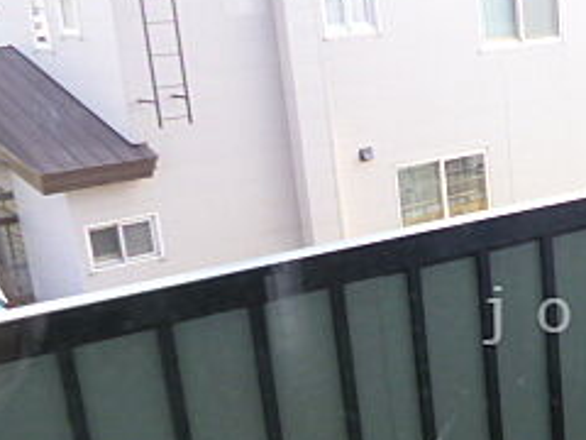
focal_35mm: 64
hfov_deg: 27.6
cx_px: 649
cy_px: 315
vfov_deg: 22.8
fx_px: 1083
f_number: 2.5
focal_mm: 4.3
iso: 100
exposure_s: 1/125
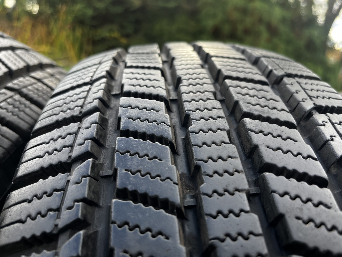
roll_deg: -10.6
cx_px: 171
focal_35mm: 26
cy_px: 128
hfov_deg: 67.3
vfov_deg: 53.1
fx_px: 257
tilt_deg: -13.4
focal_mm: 5.1
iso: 40
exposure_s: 1/198
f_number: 1.6
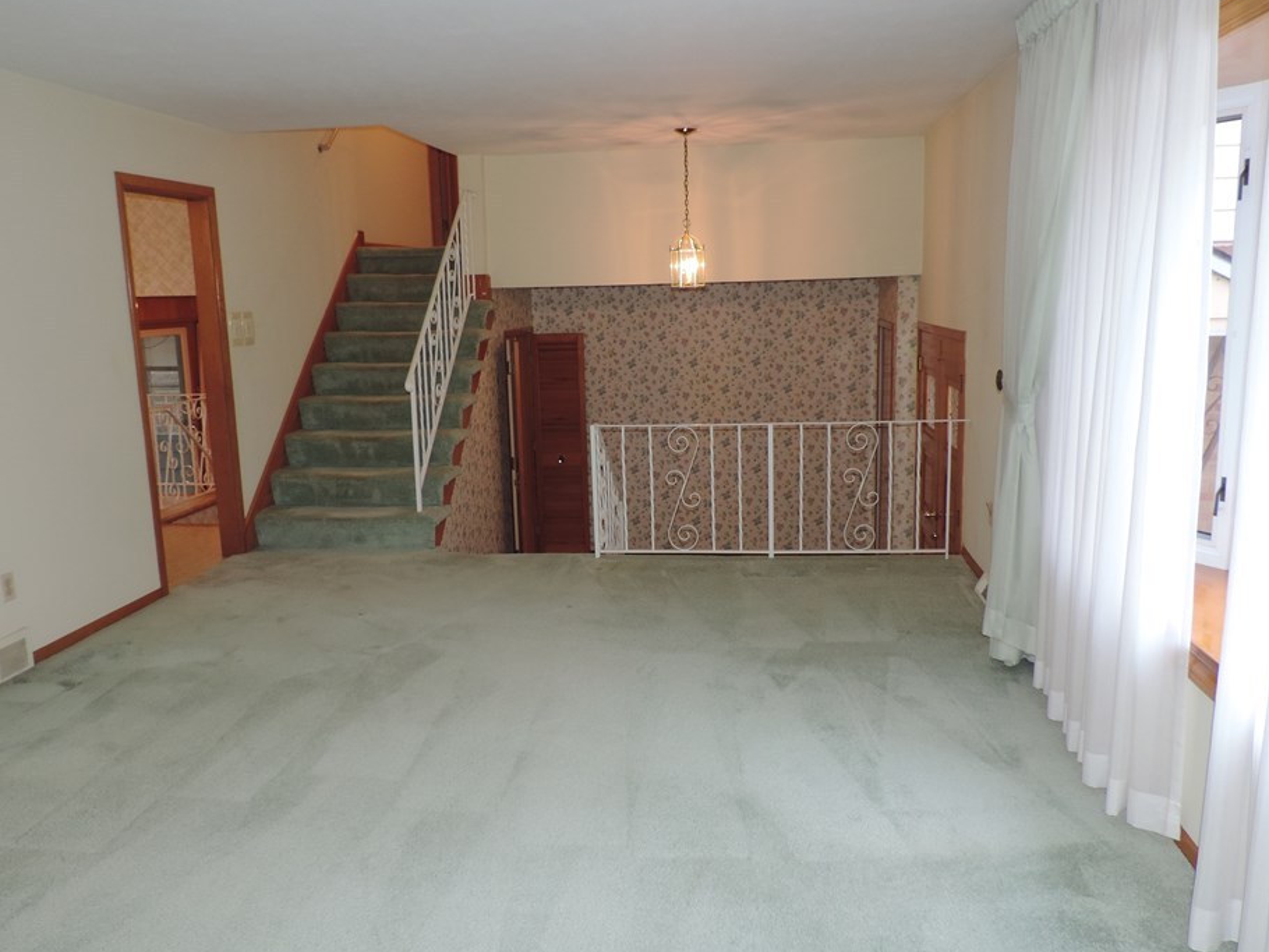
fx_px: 990
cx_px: 625
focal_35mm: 27
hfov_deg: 65.3
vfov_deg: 51.4
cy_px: 474
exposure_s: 1/30
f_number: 3
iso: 200
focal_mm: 4.3
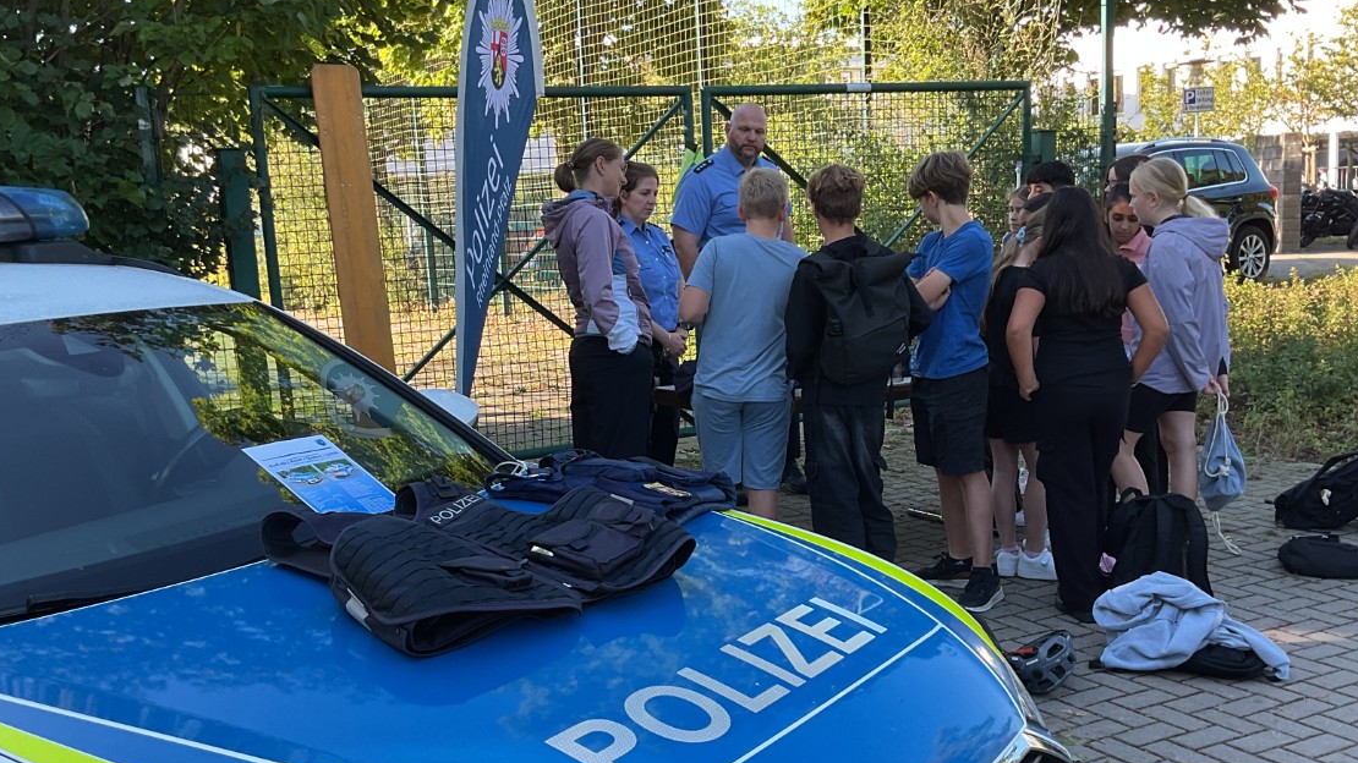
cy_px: 477
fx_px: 1476
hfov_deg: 49.4
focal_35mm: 41
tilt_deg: -11.3
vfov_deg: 28.9
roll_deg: +2.1
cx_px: 656
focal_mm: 3
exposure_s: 1/120
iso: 20
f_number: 1.8
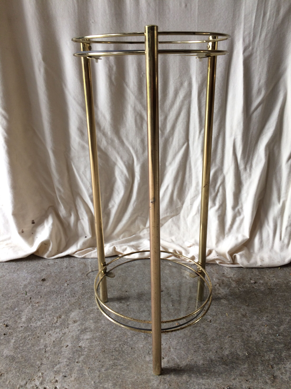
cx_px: 146
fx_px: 325
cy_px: 194
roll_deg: +0.4
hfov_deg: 48.2
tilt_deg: -24.2
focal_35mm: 29
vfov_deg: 61.7
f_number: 2.2
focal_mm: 4.15
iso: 50
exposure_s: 1/50
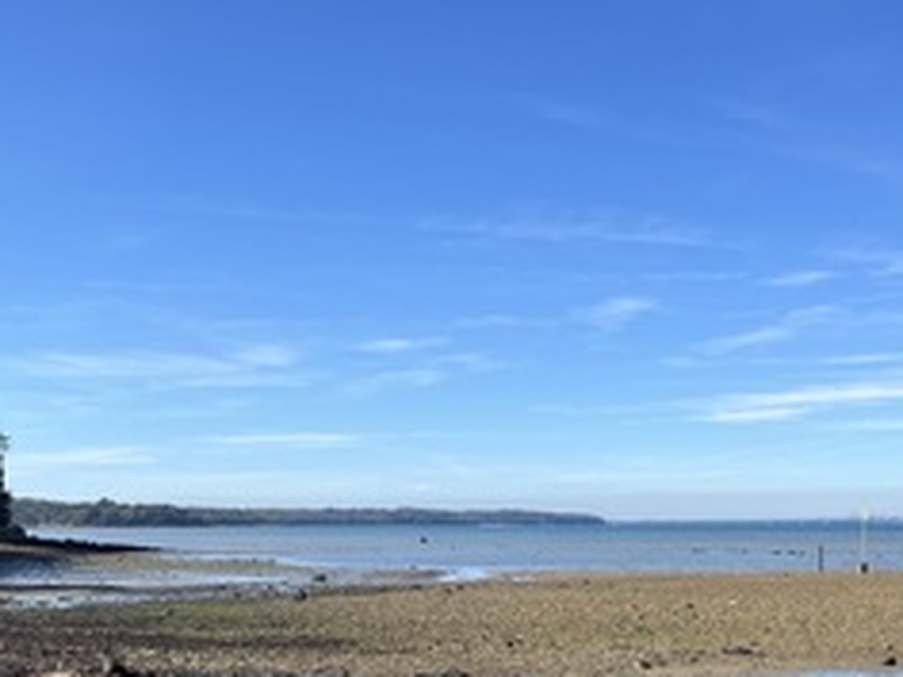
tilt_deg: -3.3
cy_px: 591
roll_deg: +0.7
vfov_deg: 25.8
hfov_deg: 34.9
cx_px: 505
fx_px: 1435
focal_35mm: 55
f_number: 1.6
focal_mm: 5.1
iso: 50
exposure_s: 1/3623
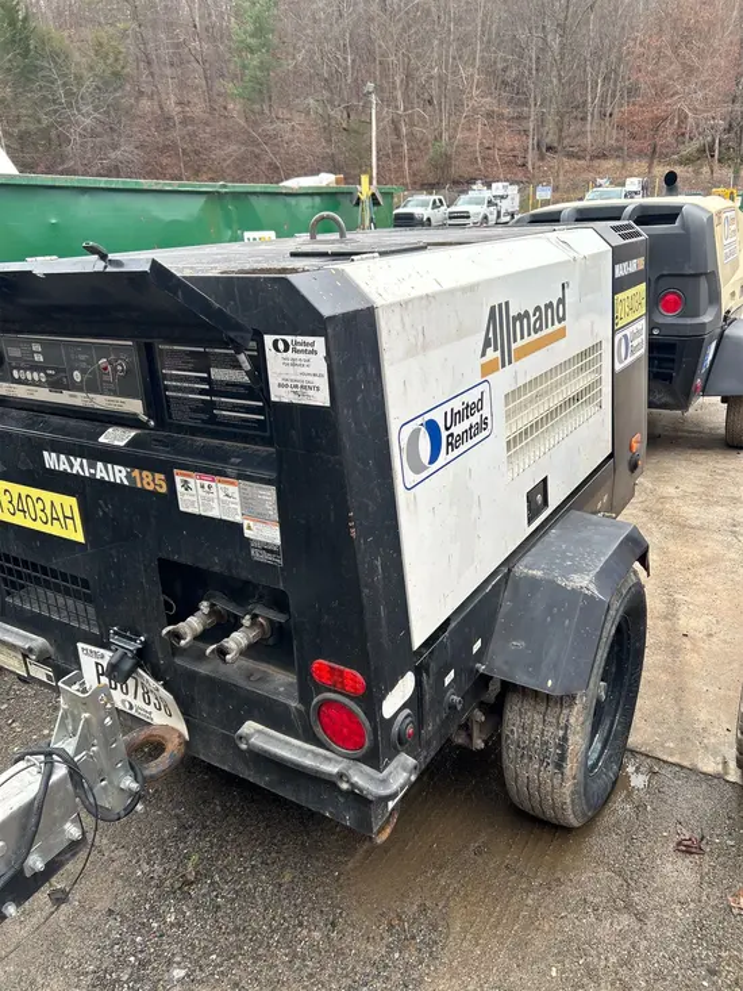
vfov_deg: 67.3
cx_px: 372
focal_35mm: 26
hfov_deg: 53.1
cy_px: 496
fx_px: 744
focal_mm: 5.7
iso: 50
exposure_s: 1/408
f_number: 1.5
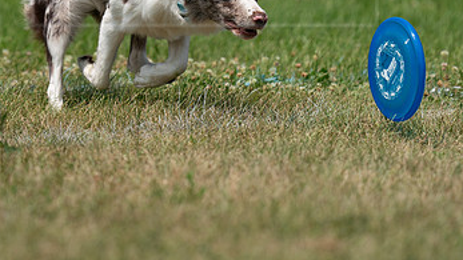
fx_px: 7782
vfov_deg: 1.9
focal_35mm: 634
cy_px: 6
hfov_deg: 3.4
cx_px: 159
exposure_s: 1/4000
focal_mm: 362
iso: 640
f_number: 6.3
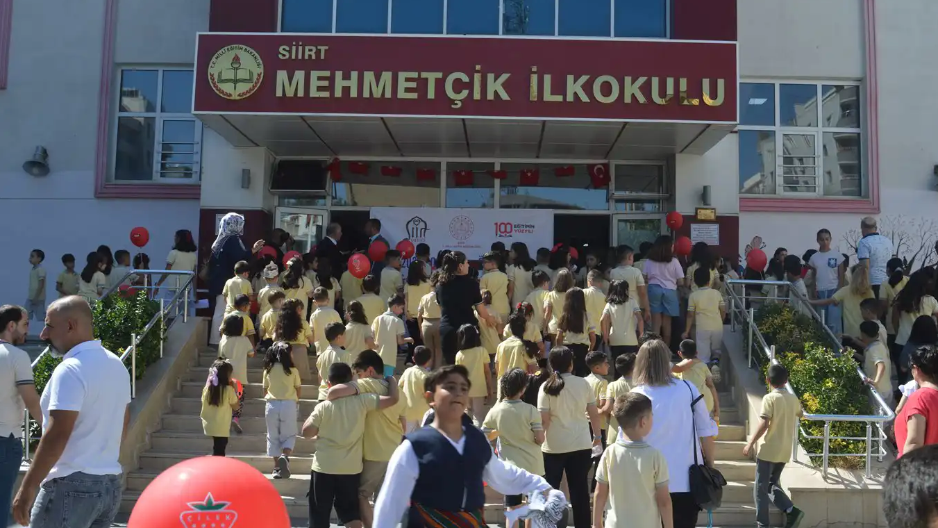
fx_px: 909
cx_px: 473
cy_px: 274
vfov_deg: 32.4
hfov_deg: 54.6
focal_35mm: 37
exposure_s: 1/200
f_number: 7.1
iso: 100
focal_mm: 23
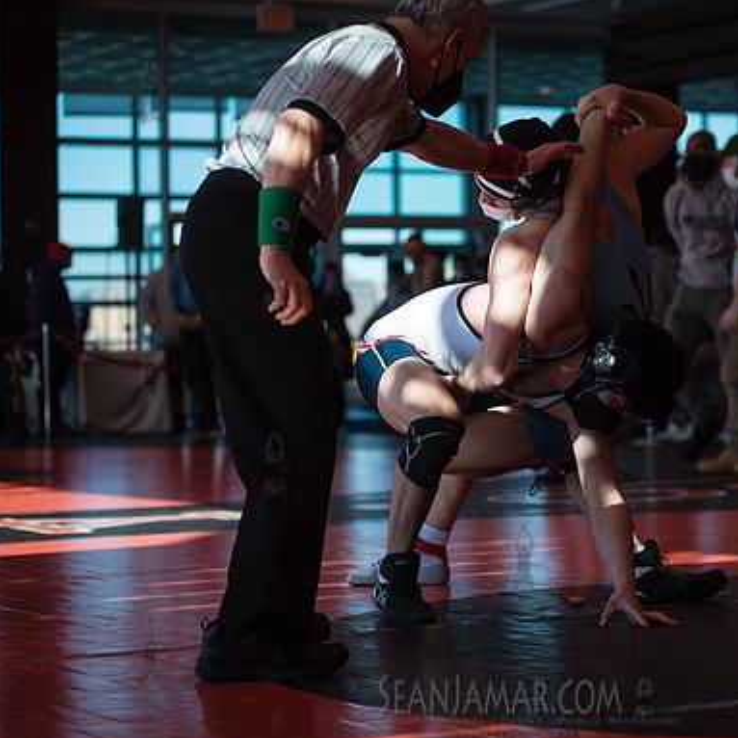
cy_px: 369
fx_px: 2484
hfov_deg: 16.8
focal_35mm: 103
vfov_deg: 16.9
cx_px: 522
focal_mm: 80
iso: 400
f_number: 3.5
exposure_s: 1/2000
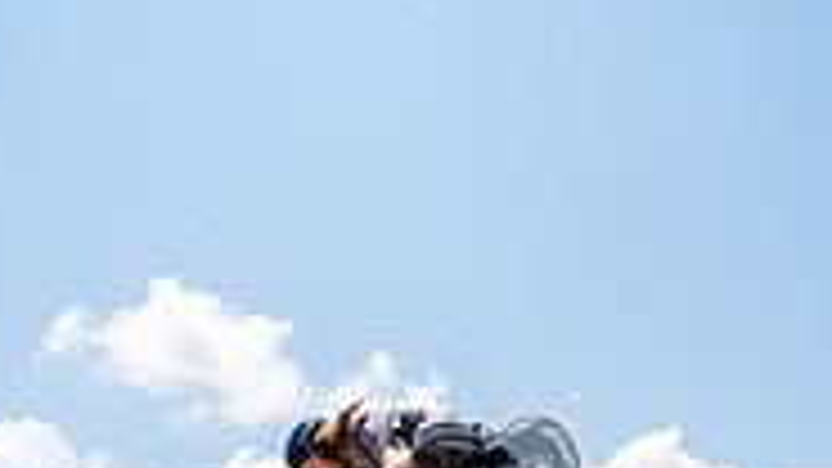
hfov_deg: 44.2
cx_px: 517
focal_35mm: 46
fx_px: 1015
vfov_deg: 23.0
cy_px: 610
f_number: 3.2
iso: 125
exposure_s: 1/2500
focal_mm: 14
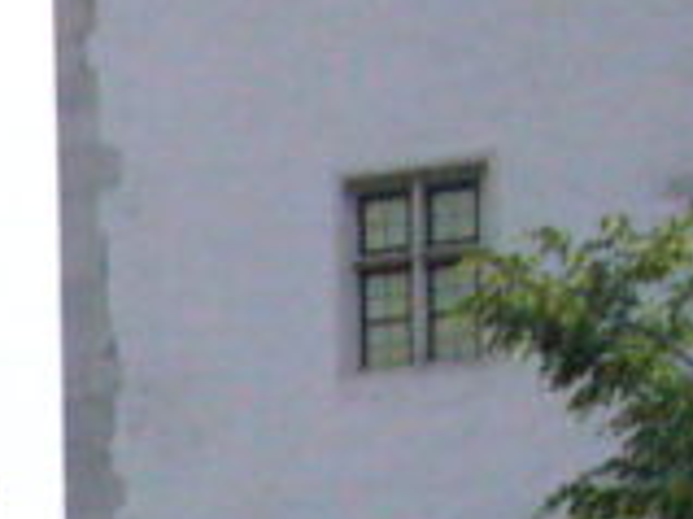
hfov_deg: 10.4
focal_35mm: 180
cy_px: 1657
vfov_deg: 7.2
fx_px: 3601
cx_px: -514
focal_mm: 4.6
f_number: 5.6
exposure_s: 1/1600
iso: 400
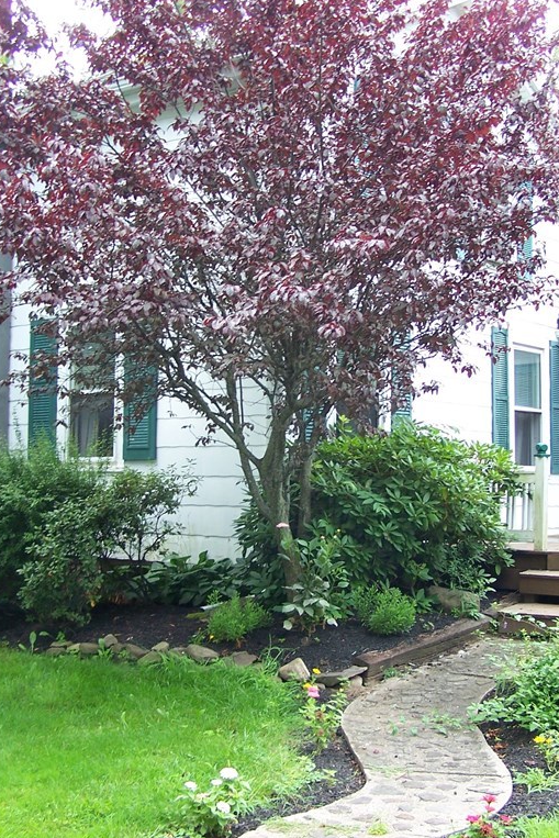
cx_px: 301
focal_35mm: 53
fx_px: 1234
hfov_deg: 25.5
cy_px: 420
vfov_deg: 37.5
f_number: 2.8
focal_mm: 6.3
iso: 80
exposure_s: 1/80
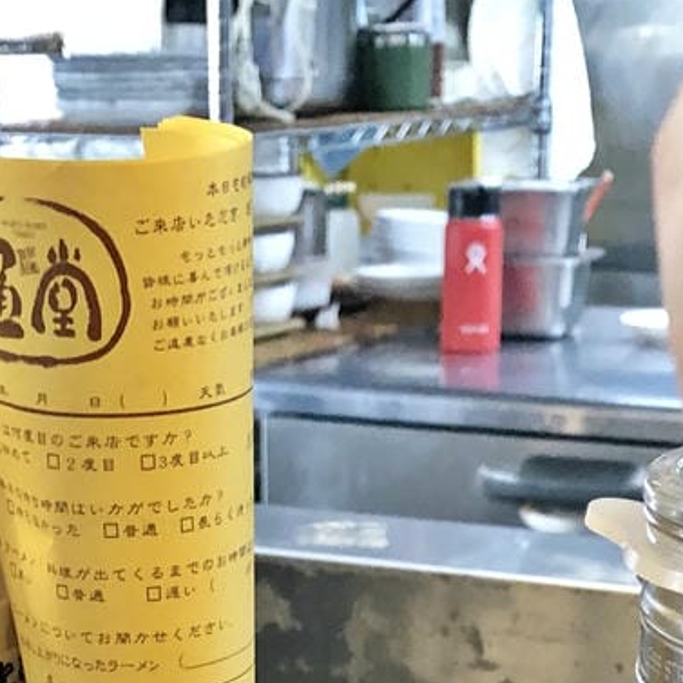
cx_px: 241
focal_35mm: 105
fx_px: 2344
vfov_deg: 14.2
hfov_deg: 16.5
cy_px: 1326
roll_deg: +1.5
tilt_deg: -28.8
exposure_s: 1/15
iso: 100
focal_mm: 3.99
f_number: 1.8
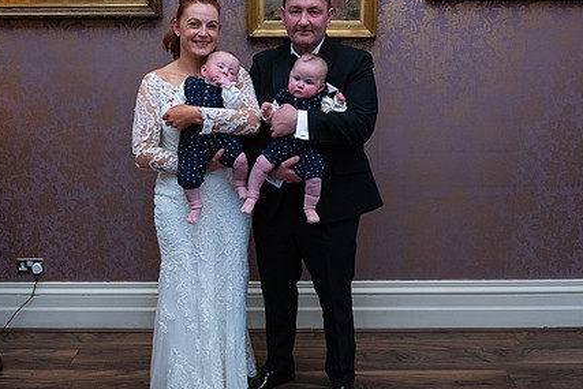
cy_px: 175
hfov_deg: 49.5
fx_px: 632
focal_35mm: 39
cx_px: 270
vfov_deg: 34.2
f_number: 5
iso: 1250
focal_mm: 27
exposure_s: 1/160
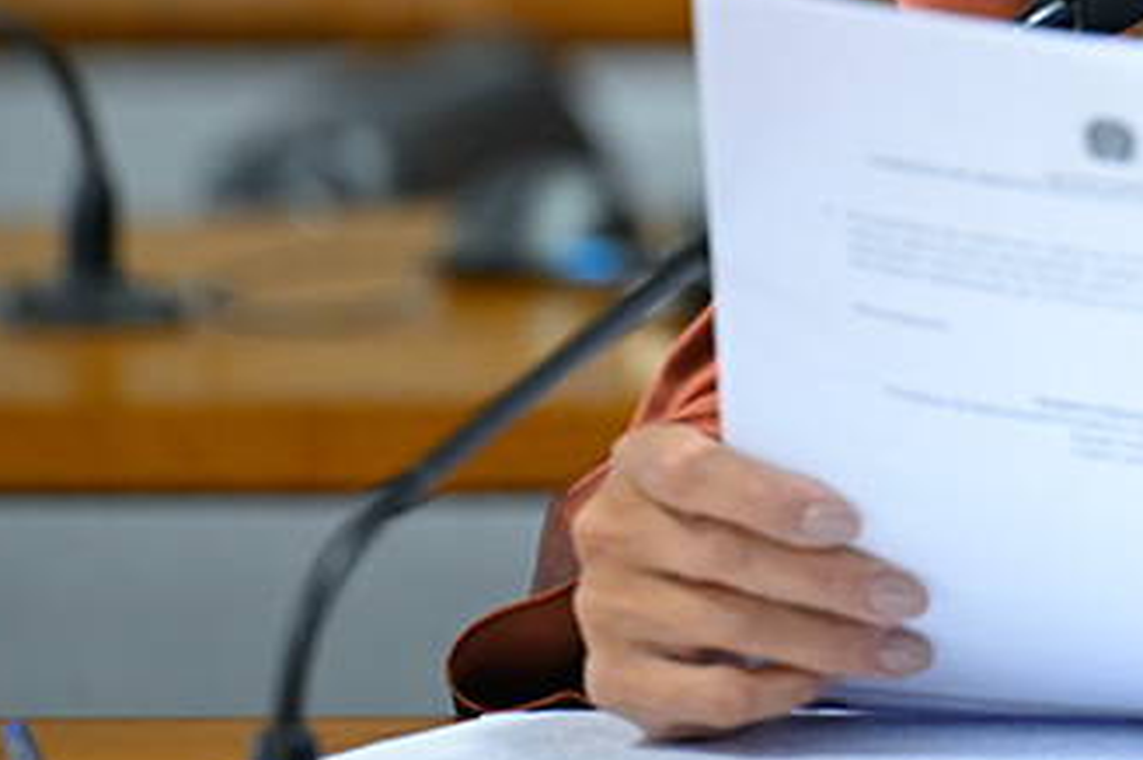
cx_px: 1230
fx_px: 16620
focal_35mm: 524
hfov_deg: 3.9
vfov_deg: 2.6
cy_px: -122
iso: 2000
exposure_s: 1/160
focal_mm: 200
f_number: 2.8
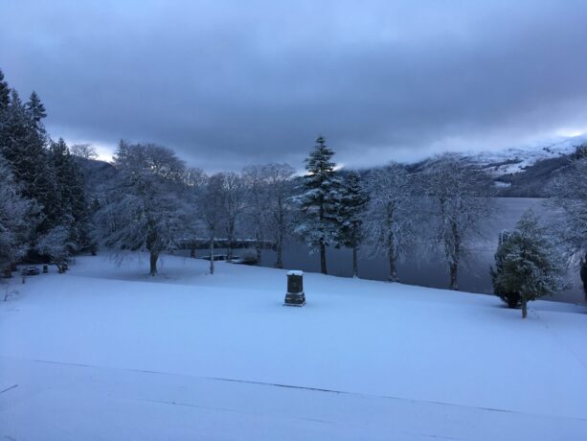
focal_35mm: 29
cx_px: 294
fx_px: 492
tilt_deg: -3.0
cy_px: 220
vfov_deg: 48.2
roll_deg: -1.1
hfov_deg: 61.6
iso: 25
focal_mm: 4.15
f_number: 2.2
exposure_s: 1/100
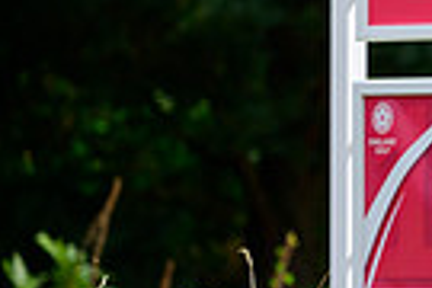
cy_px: -24
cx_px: 899
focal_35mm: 985
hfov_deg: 2.1
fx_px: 11819
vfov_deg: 1.4
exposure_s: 1/2000
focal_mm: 230
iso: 800
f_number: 6.3
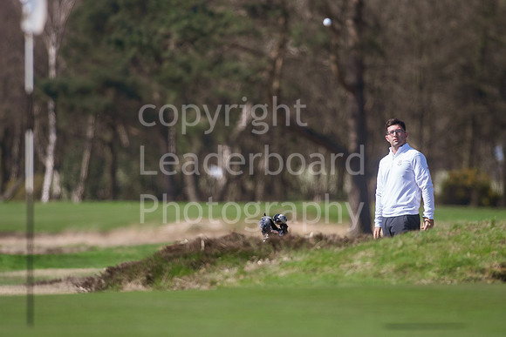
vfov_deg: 3.1
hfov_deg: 4.6
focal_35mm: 450
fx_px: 6326
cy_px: 168
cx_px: 253
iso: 400
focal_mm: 300
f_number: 4
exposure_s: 1/4000
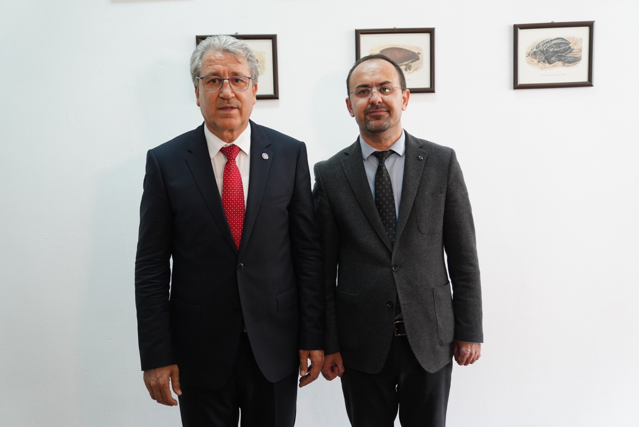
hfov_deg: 51.9
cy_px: 214
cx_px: 320
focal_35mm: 37
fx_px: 657
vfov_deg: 36.0
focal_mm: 37
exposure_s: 1/200
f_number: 3.2
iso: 4000
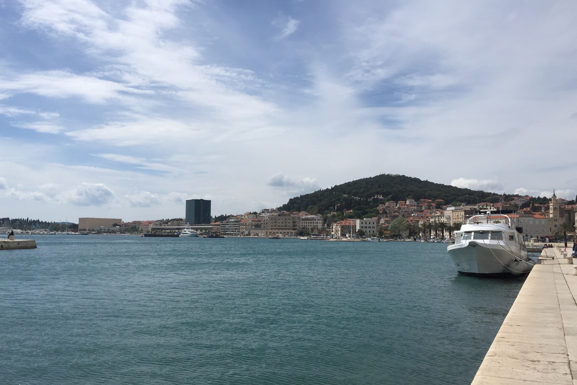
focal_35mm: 31
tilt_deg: +3.1
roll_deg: -1.3
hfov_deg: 60.3
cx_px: 284
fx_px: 497
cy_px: 213
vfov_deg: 42.3
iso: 32
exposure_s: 1/4950
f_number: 2.2
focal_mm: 4.15
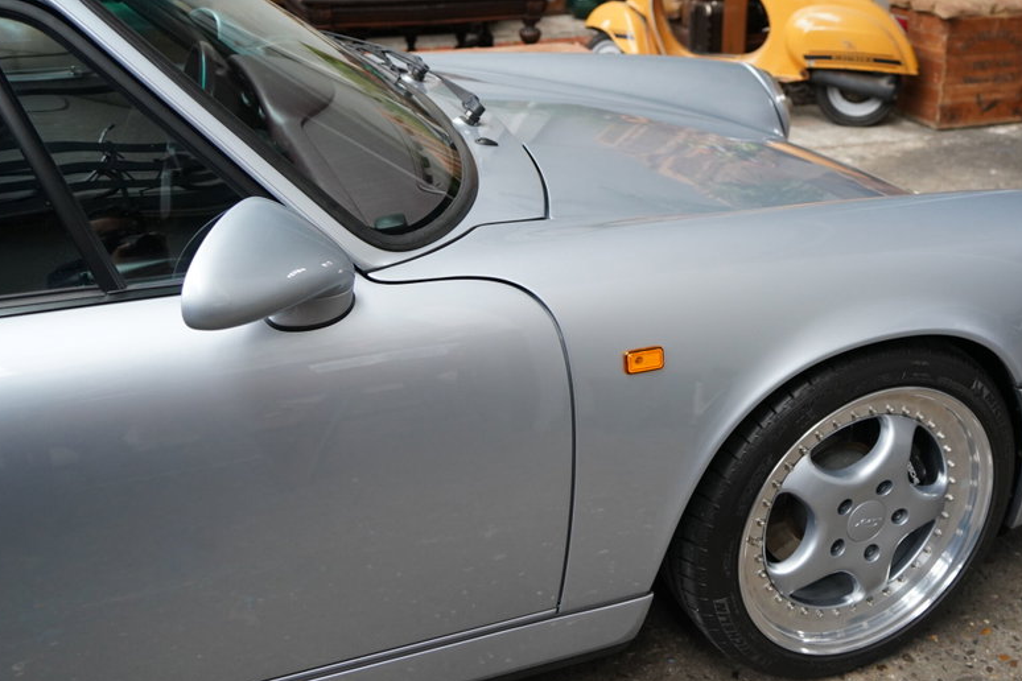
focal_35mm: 41
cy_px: 323
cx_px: 635
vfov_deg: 32.6
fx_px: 1164
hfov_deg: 47.0
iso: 2000
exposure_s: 1/500
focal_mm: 31
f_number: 4
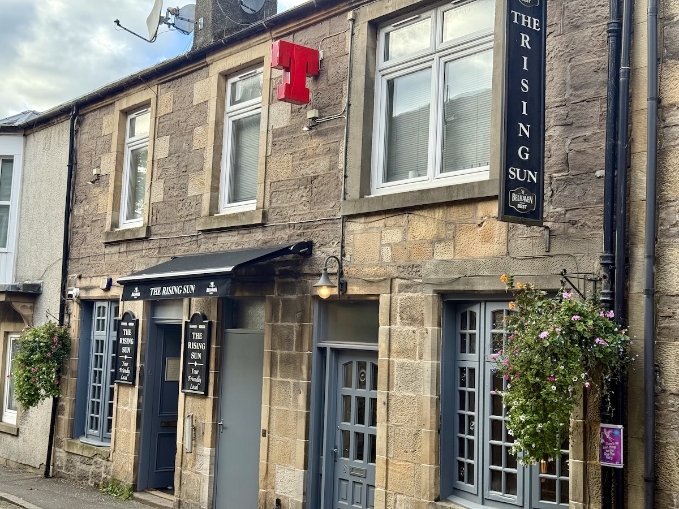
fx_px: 942
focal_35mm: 48
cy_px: 254
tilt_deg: +5.5
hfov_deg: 39.7
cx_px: 340
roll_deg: -3.0
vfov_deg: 30.3
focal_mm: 6.76
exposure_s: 1/769
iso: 100
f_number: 1.78
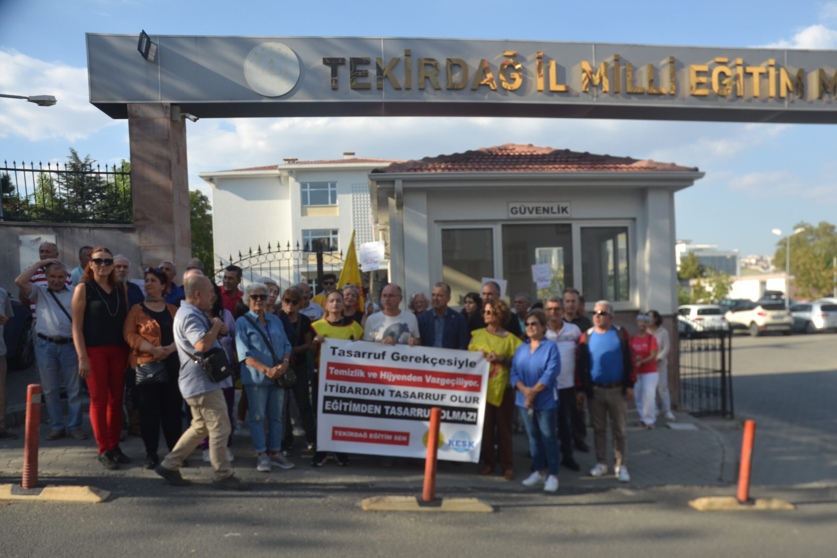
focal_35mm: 27
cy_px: 279
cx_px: 418
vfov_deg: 47.9
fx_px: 628
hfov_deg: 67.4
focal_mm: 18
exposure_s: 1/160
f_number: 6.3
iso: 100
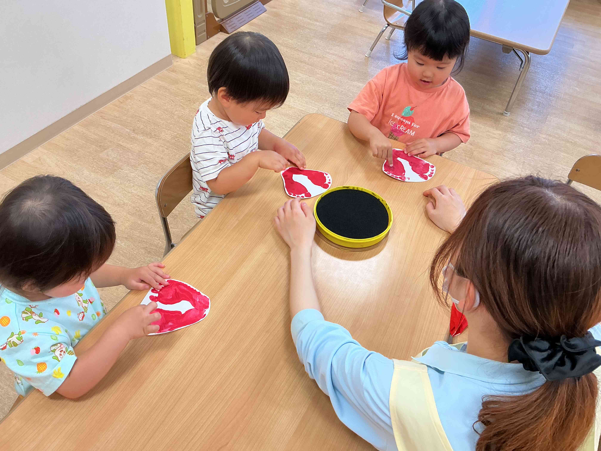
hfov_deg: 61.7
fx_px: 503
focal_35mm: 29
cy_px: 226
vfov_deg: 48.2
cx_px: 300
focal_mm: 3
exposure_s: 1/120
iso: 32
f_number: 1.8
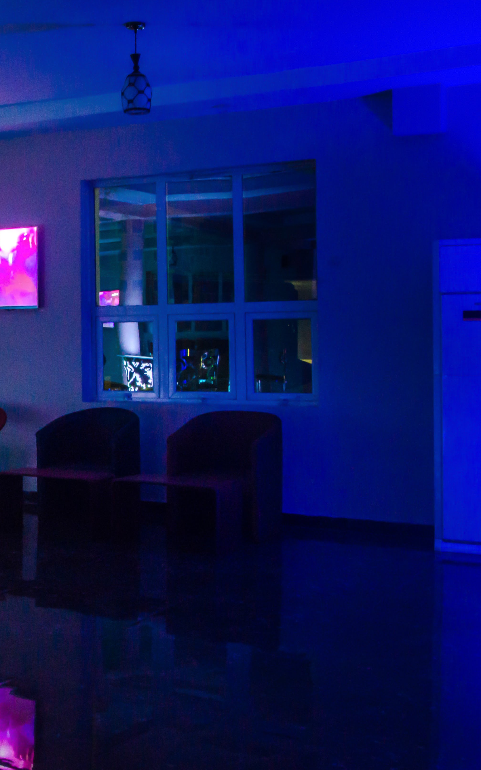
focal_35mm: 49
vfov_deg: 41.2
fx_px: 1023
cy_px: 386
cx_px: -49
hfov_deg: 24.6
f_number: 10
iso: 1600
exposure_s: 1
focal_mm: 21
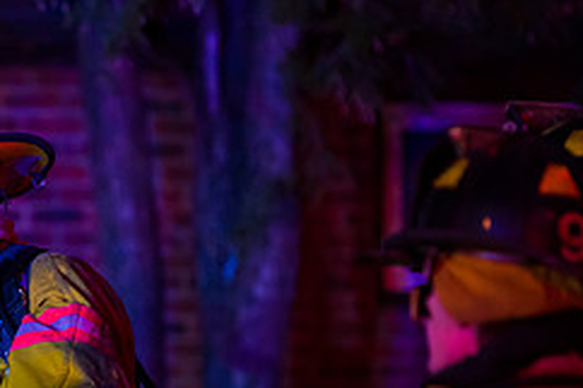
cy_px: 323
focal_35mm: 336
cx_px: -96
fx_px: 5437
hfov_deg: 6.1
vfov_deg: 4.1
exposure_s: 1/250
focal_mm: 140
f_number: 3.2
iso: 3200
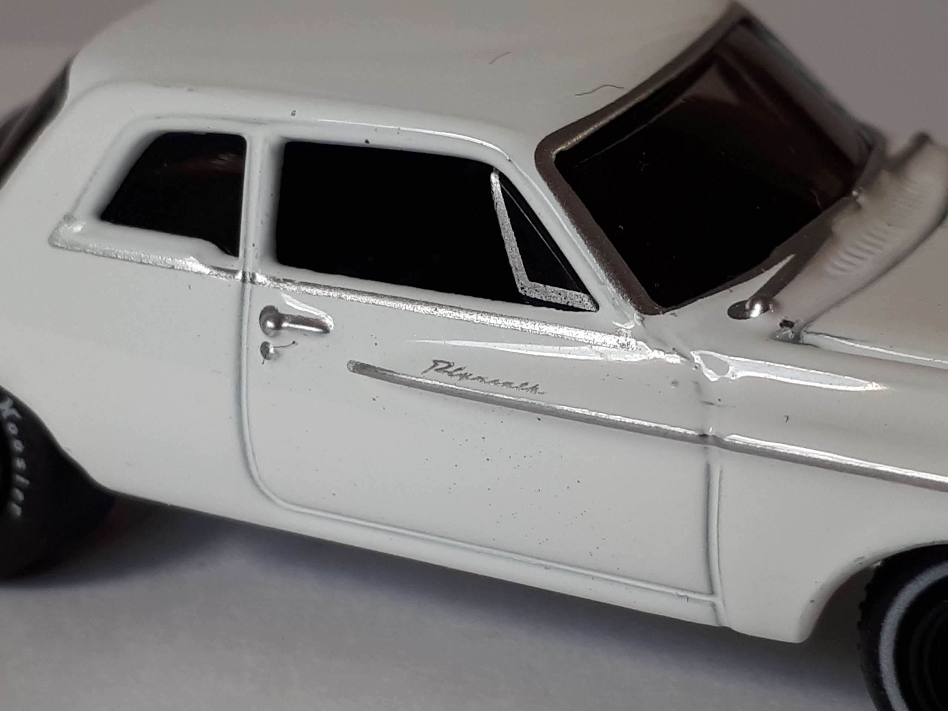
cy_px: 356
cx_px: 474
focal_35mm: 27
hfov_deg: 65.3
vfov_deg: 51.4
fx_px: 739
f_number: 1.9
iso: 40
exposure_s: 1/40
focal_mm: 3.6
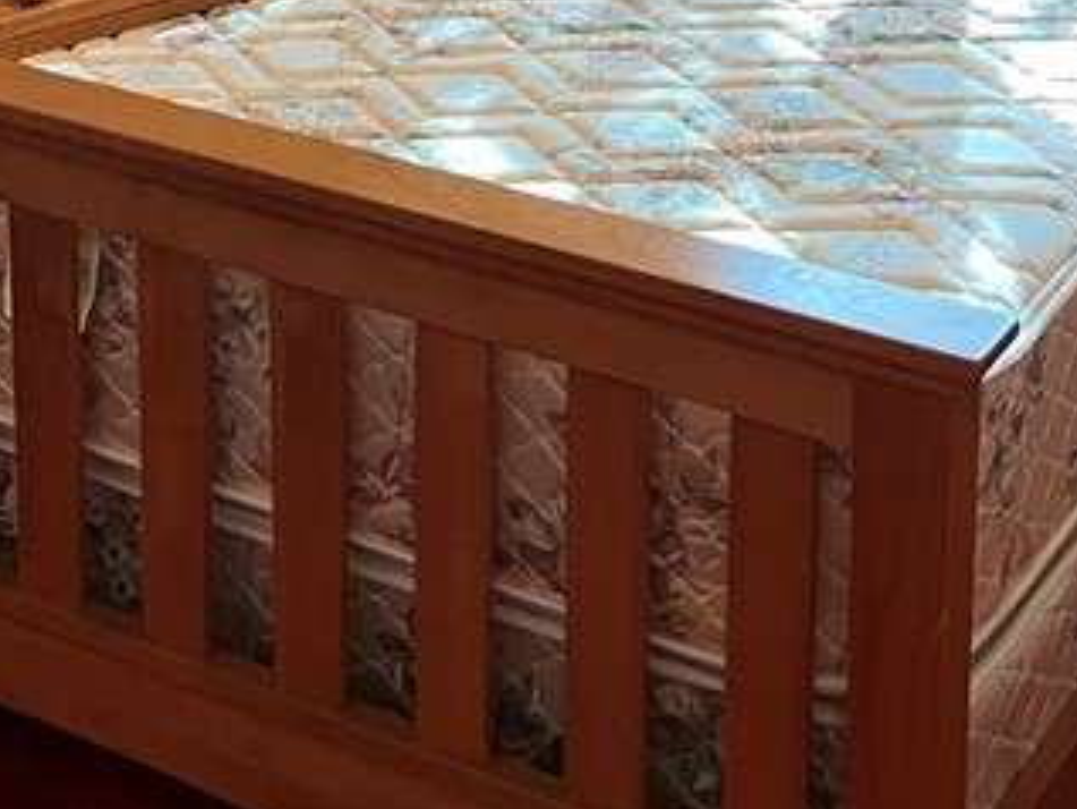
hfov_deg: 23.3
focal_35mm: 84
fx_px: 2614
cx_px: 612
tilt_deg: -12.0
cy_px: -479
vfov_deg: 15.8
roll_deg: -0.9
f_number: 1.6
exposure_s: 1/60
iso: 200
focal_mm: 5.1
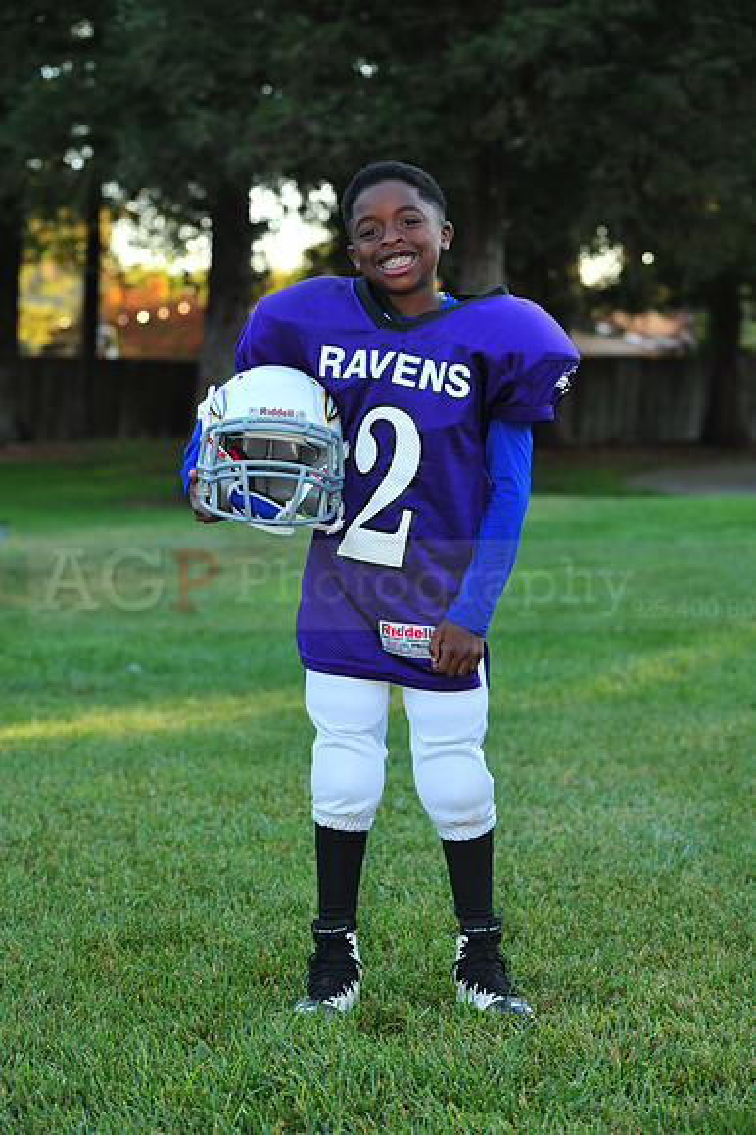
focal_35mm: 86
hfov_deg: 15.9
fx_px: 2712
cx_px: 378
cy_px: 568
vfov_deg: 23.7
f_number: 4.5
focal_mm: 86
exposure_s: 1/100
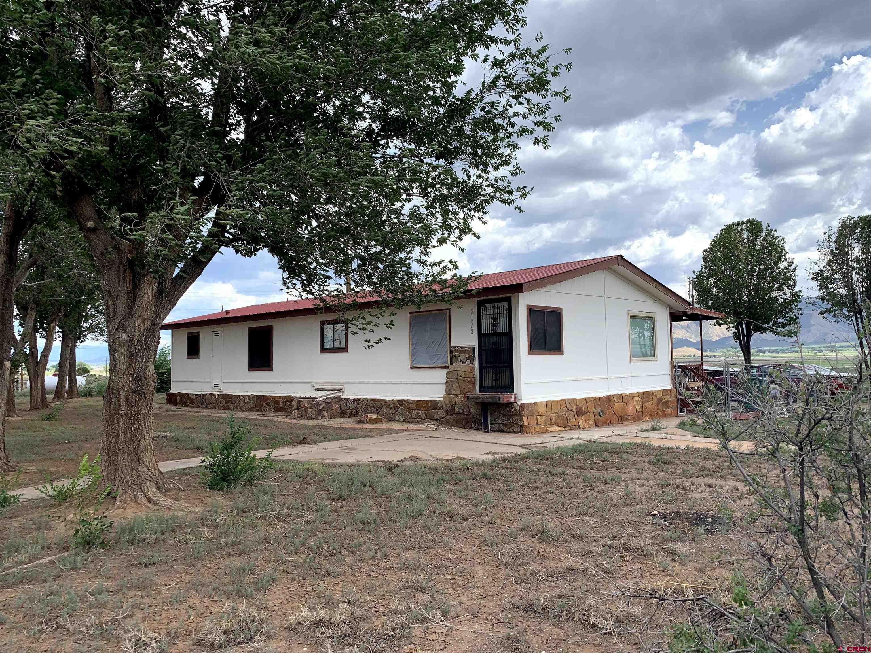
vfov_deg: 53.1
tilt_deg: +3.2
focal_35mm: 26
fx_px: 654
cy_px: 326
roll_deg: +0.6
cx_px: 436
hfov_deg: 67.3
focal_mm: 4.25
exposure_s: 1/1332
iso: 25
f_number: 1.8
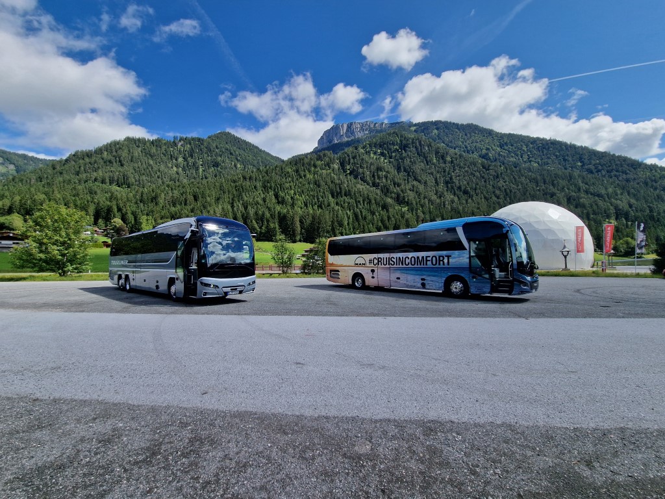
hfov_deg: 106.2
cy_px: 250
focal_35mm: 13
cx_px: 332
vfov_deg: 89.9
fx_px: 250
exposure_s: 1/2104
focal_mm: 2.2
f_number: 2.2
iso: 50
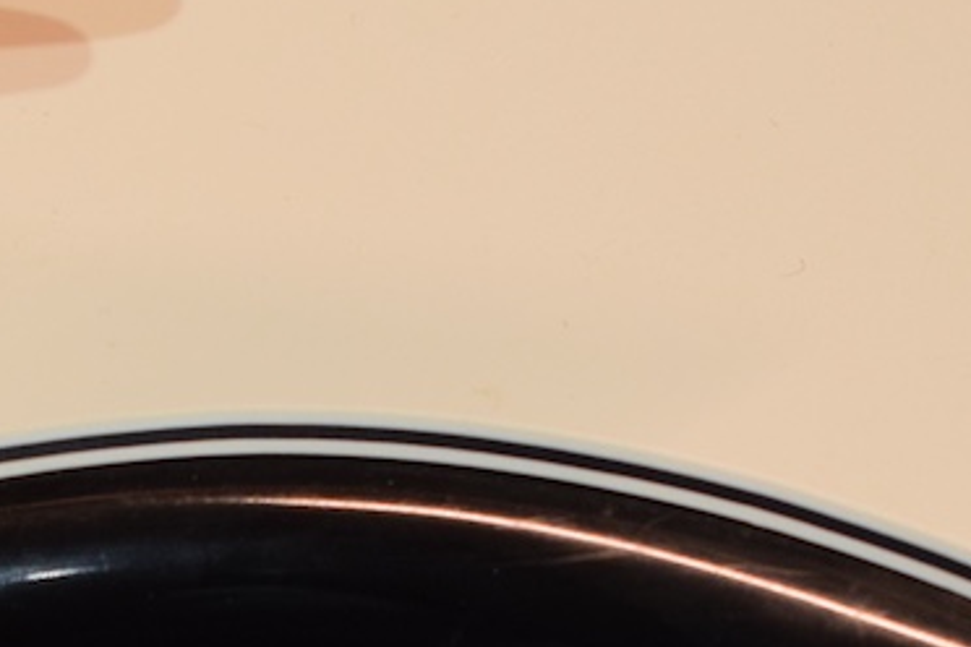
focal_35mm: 242
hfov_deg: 8.5
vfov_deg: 5.6
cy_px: 809
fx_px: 6527
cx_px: 151
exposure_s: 1/60
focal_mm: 40
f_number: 4.8
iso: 640
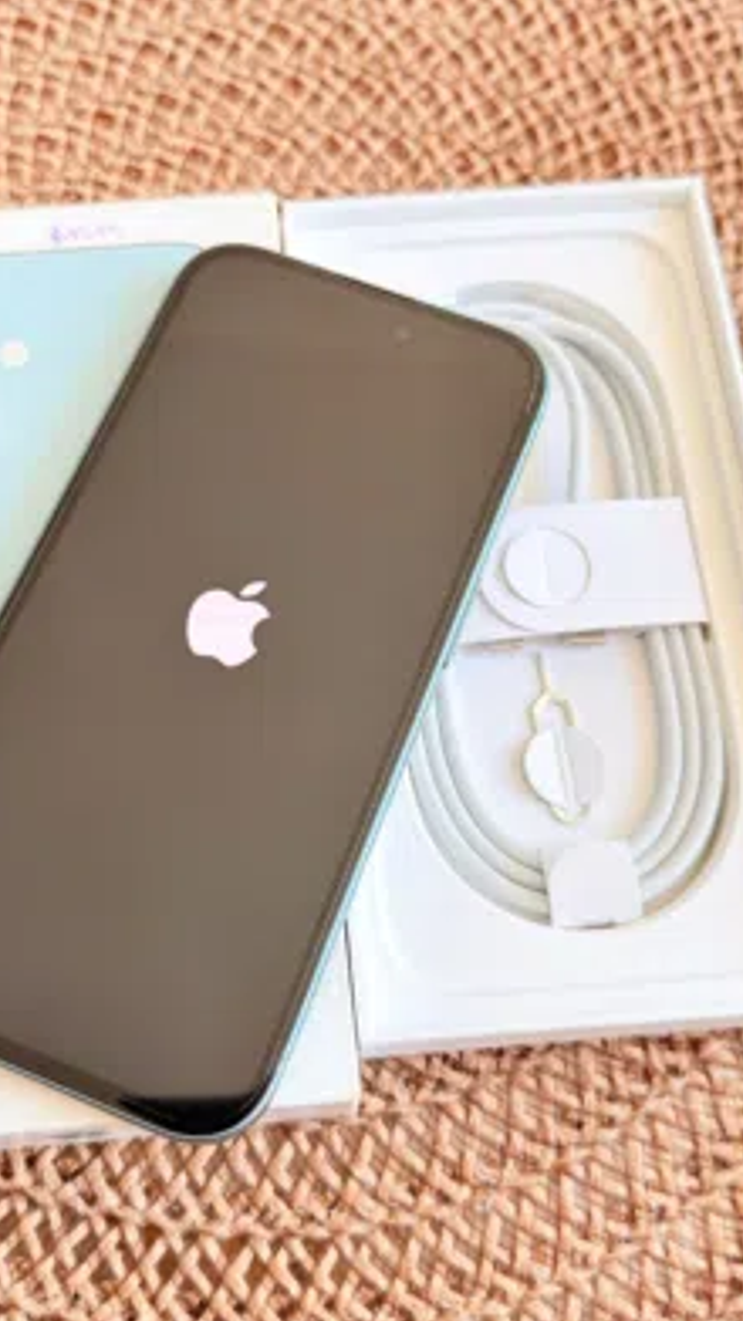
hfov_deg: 30.4
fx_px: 1366
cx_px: 328
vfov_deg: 51.6
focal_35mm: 39
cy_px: 672
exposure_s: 1/50
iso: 160
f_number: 1.78
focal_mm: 6.76
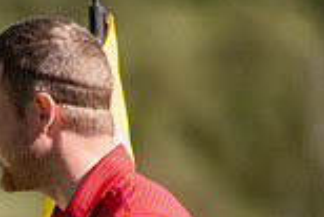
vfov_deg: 1.2
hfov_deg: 1.8
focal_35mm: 1130
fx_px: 10179
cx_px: -248
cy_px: 363
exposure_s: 1/3200
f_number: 4.5
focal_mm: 300
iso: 640
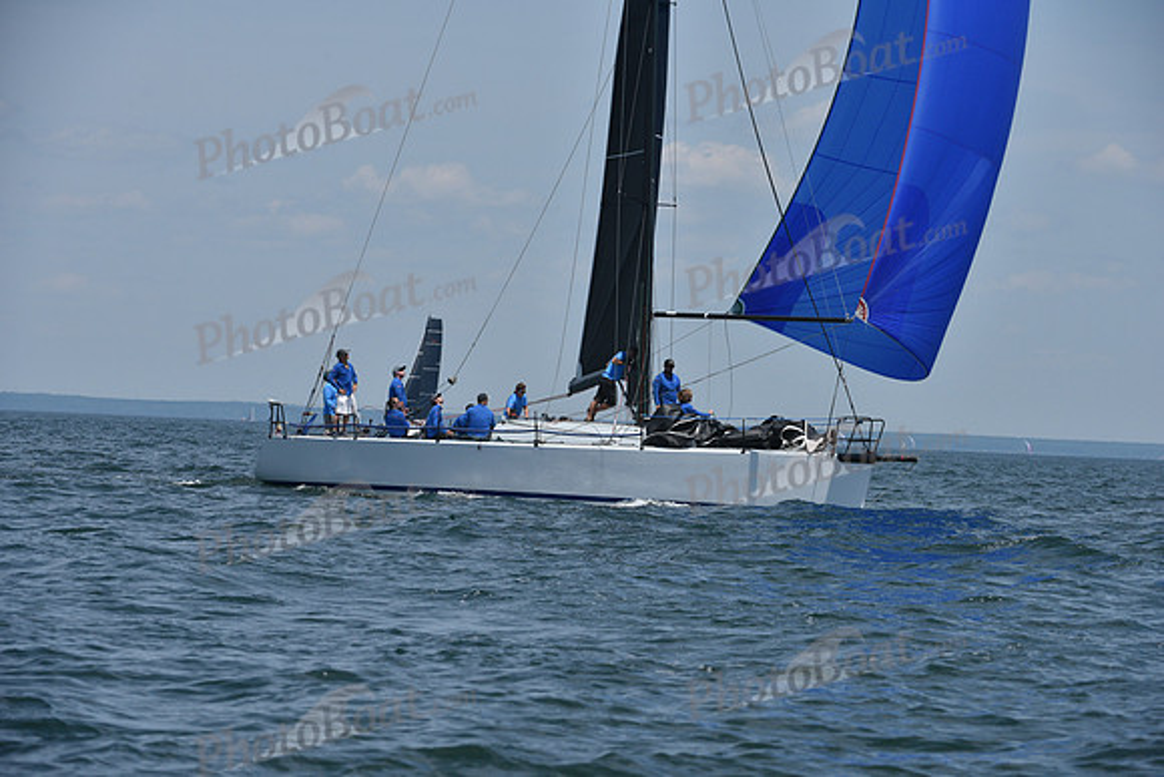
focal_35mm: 200
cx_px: 582
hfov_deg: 10.3
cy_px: 388
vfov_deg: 6.9
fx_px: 6468
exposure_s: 1/1600
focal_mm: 200
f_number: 8
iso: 320
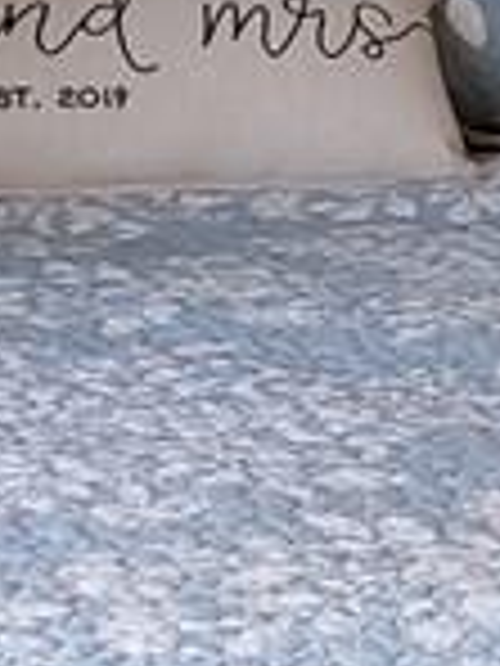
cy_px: -68
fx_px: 3467
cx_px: 1045
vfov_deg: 10.8
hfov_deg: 7.8
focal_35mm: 180
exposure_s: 1/60
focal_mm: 4.3
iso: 200
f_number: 2.4
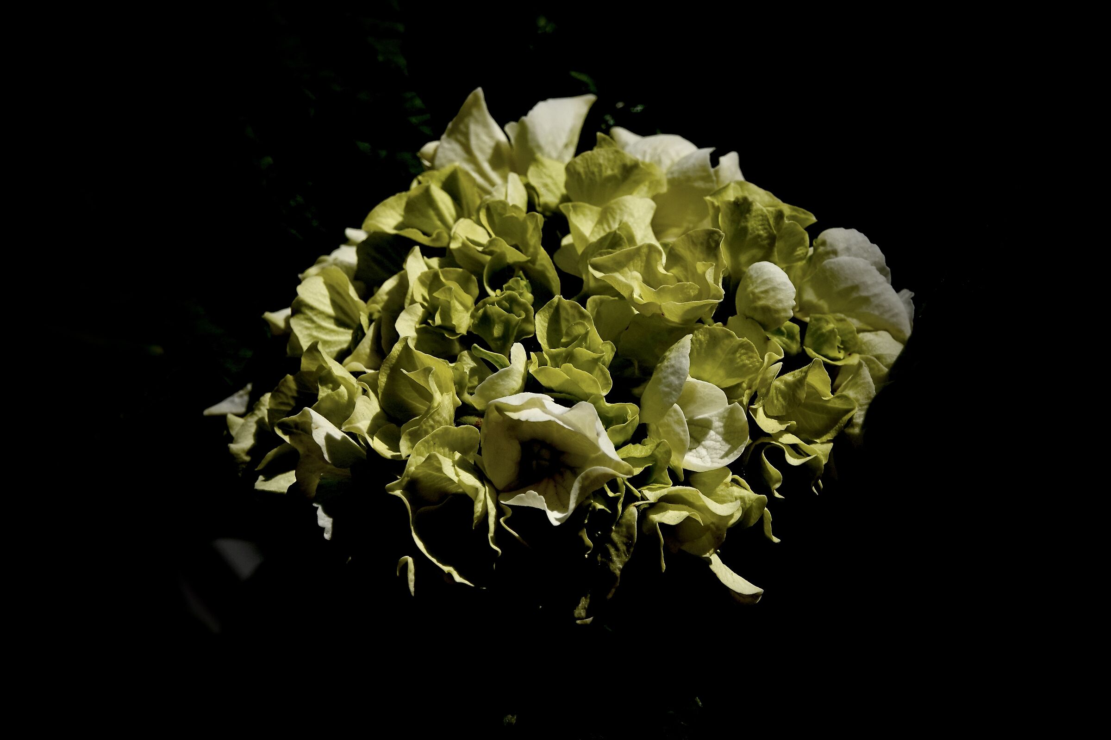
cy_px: 370
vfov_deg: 2.3
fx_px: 18454
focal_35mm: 598
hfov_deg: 3.4
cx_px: 556
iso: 100
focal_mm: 219.33
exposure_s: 1/1000
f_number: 7.1
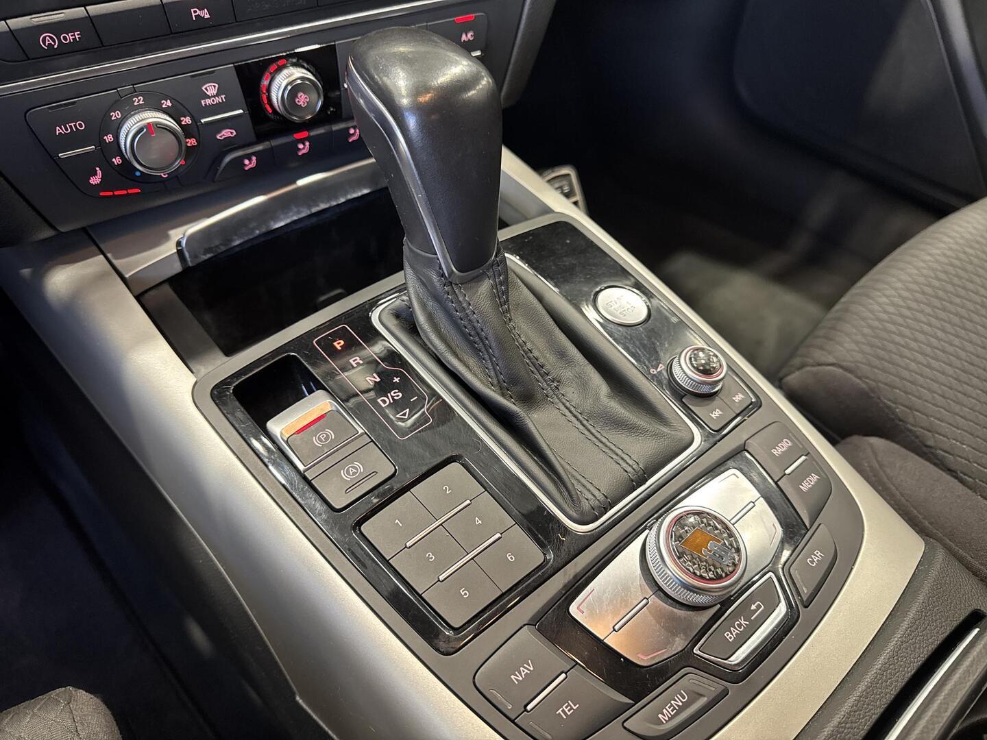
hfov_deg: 71.6
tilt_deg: -45.1
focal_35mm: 24
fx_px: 684
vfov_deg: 56.8
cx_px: 494
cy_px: 370
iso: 320
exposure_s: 1/50
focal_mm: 6.76
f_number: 1.78
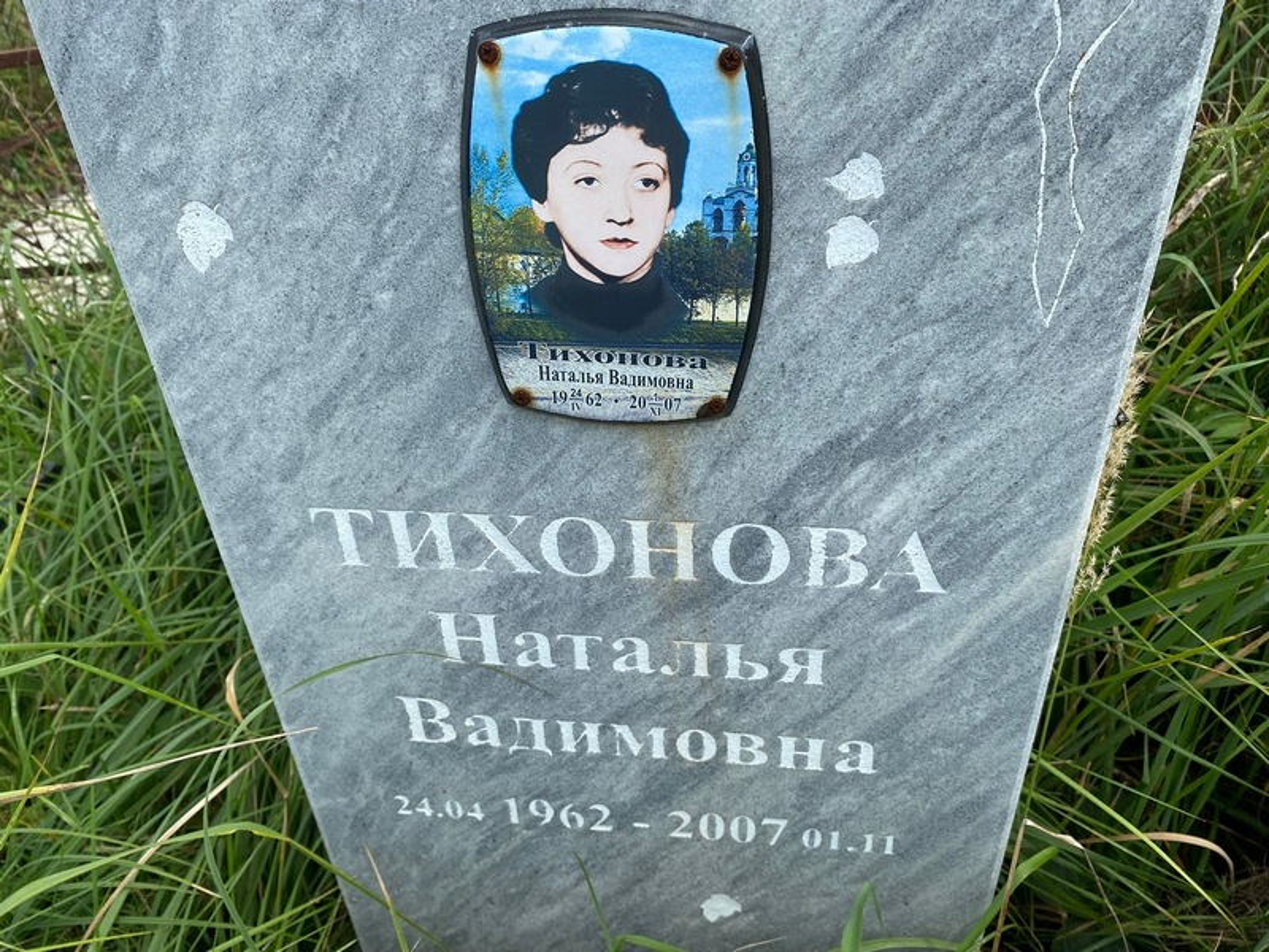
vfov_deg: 53.1
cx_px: 634
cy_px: 476
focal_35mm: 26
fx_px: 953
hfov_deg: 67.3
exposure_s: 1/1063
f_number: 1.8
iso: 32
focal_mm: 4.25
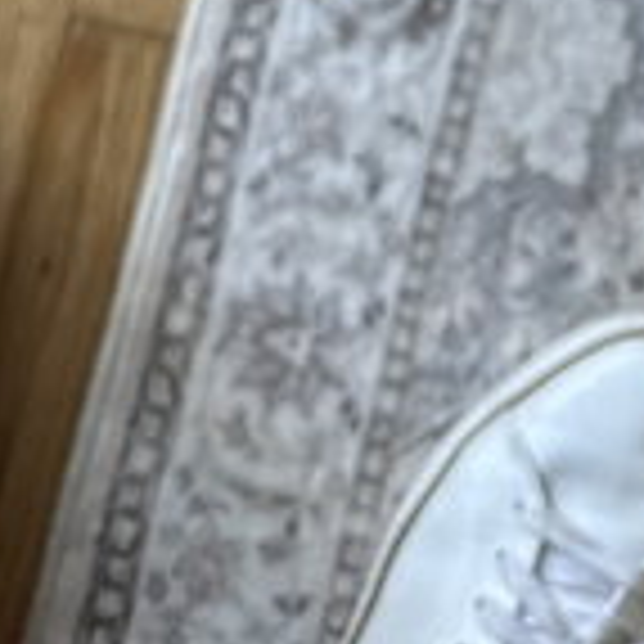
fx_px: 2084
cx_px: 685
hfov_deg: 17.1
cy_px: -691
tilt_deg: -74.7
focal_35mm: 99
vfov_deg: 14.3
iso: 125
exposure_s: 1/121
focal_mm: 6.86
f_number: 1.78
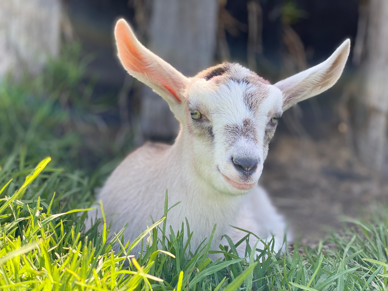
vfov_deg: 28.0
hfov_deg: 36.8
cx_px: 194
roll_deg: +0.6
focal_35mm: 52
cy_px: 146
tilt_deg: -3.1
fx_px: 583
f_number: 2
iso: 20
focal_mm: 6
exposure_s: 1/329
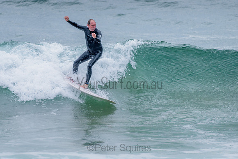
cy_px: 62
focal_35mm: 613
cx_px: 94
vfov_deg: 2.2
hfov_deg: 3.4
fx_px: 4054
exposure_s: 1/2000
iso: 720
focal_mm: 500
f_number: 5.6
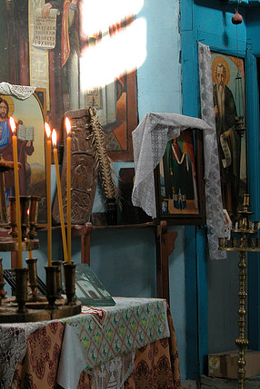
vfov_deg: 26.7
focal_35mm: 76
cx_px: 59
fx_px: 823
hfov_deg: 17.8
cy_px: 195
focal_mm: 13.6
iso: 100
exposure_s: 1/20.7
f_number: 3.6
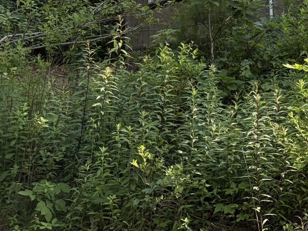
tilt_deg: +13.6
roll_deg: +4.8
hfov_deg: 23.9
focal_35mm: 78
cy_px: -112
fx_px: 694
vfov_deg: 17.1
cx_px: 307
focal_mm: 5.96
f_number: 1.6
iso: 64
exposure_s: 1/973
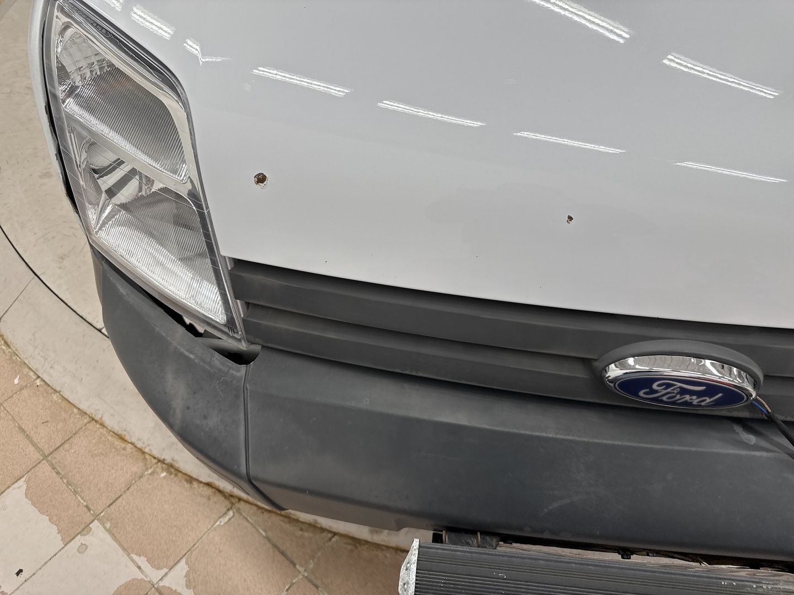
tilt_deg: -53.7
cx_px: 397
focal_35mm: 24
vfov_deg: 56.8
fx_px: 550
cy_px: 298
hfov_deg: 71.6
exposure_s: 1/100
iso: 80
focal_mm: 6.76
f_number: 1.78
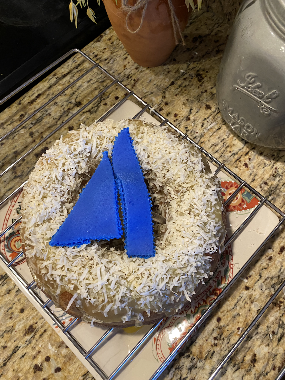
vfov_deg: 67.3
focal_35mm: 26
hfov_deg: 53.0
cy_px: 190
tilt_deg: -69.0
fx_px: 286
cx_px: 142
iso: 200
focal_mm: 4.25
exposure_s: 1/60
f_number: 1.8
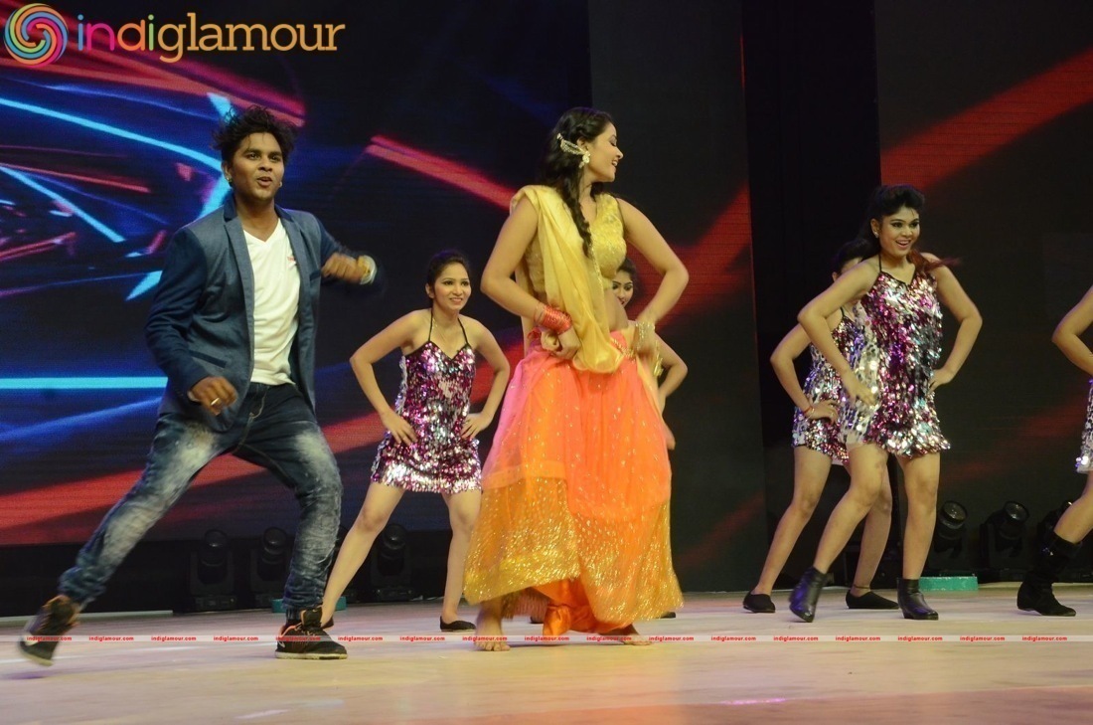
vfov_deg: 18.8
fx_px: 2182
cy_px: 362
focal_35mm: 72
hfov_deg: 28.1
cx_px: 546
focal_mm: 48
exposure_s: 1/125
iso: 2500
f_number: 7.1
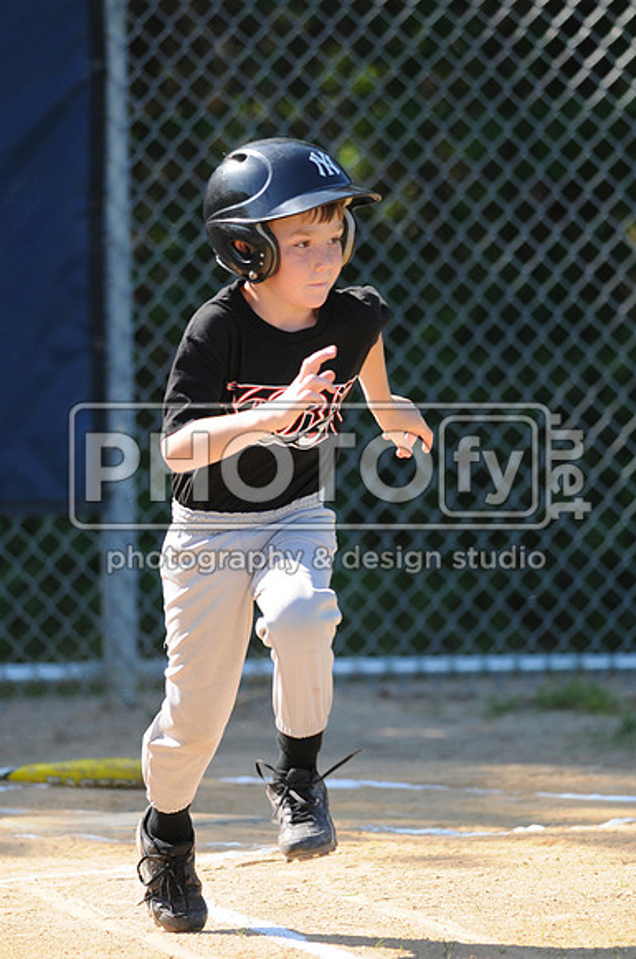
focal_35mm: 450
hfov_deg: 3.0
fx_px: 11960
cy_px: 480
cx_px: 318
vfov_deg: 4.6
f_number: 4
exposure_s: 1/1000
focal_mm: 300
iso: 400
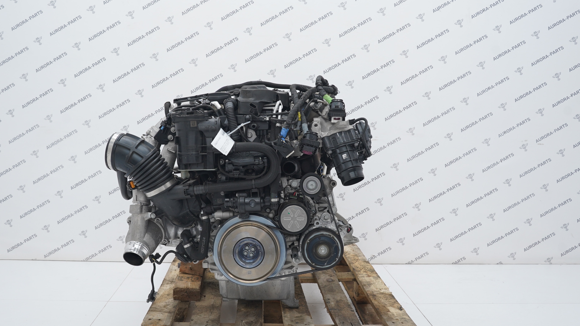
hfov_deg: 53.9
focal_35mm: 37
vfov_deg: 32.0
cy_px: 167
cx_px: 256
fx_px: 569
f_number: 6.3
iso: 640
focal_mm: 29
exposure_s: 1/125
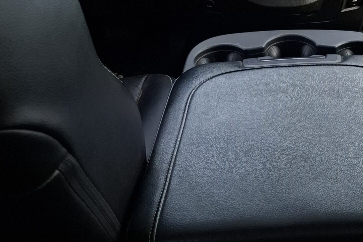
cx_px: 311
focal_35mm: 56
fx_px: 565
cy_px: -63
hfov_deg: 34.1
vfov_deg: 22.0
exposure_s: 1/342
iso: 50
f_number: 1.8
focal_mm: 5.54
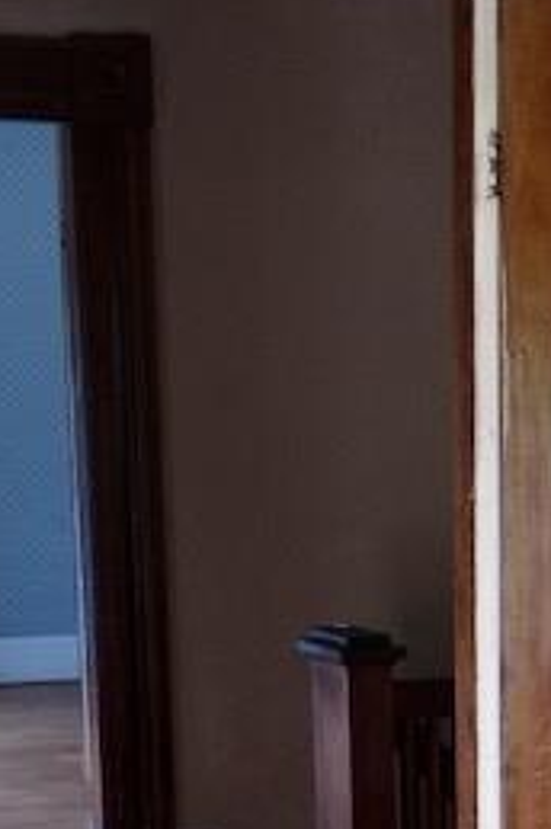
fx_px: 2371
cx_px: 586
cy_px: 947
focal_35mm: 103
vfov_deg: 18.9
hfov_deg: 13.0
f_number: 1.8
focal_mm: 4.4
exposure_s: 1/15
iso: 100
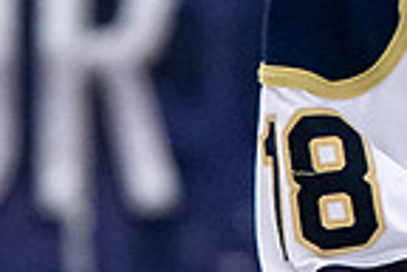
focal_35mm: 1861
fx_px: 21038
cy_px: -252
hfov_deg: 1.1
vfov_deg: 0.7
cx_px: 690
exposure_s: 1/800
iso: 2500
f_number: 3.5
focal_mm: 200
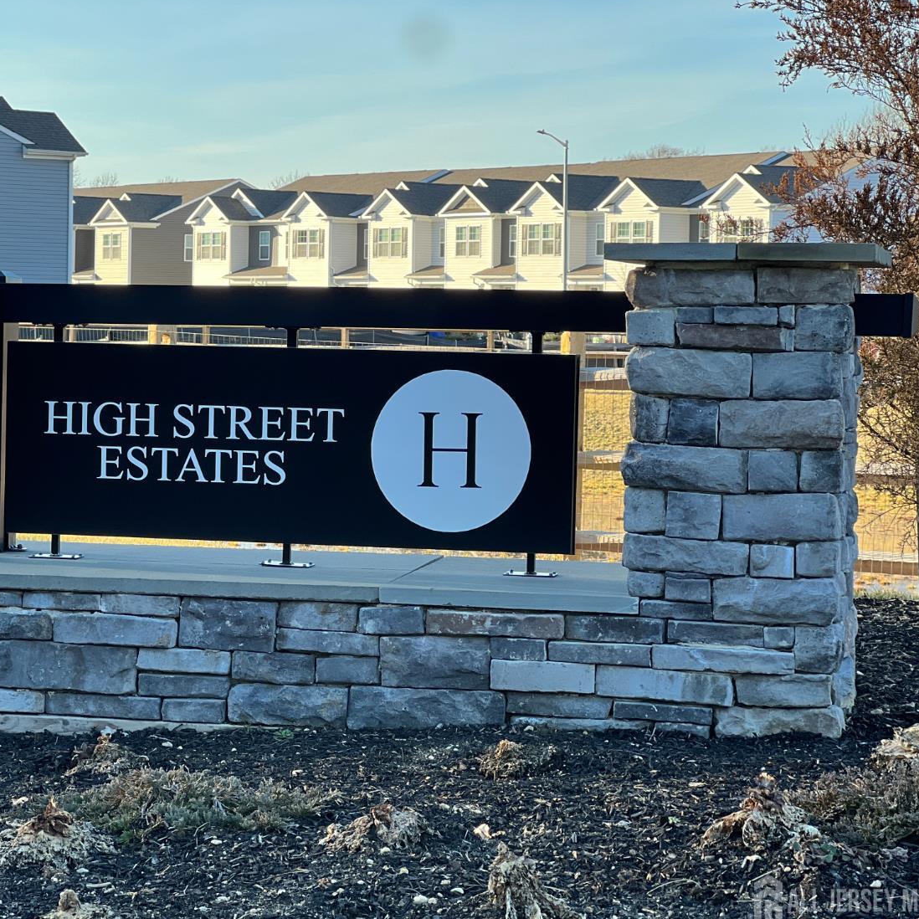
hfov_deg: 18.6
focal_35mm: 93
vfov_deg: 18.7
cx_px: 333
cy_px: 466
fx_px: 2793
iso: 32
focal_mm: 9
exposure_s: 1/148
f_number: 2.8
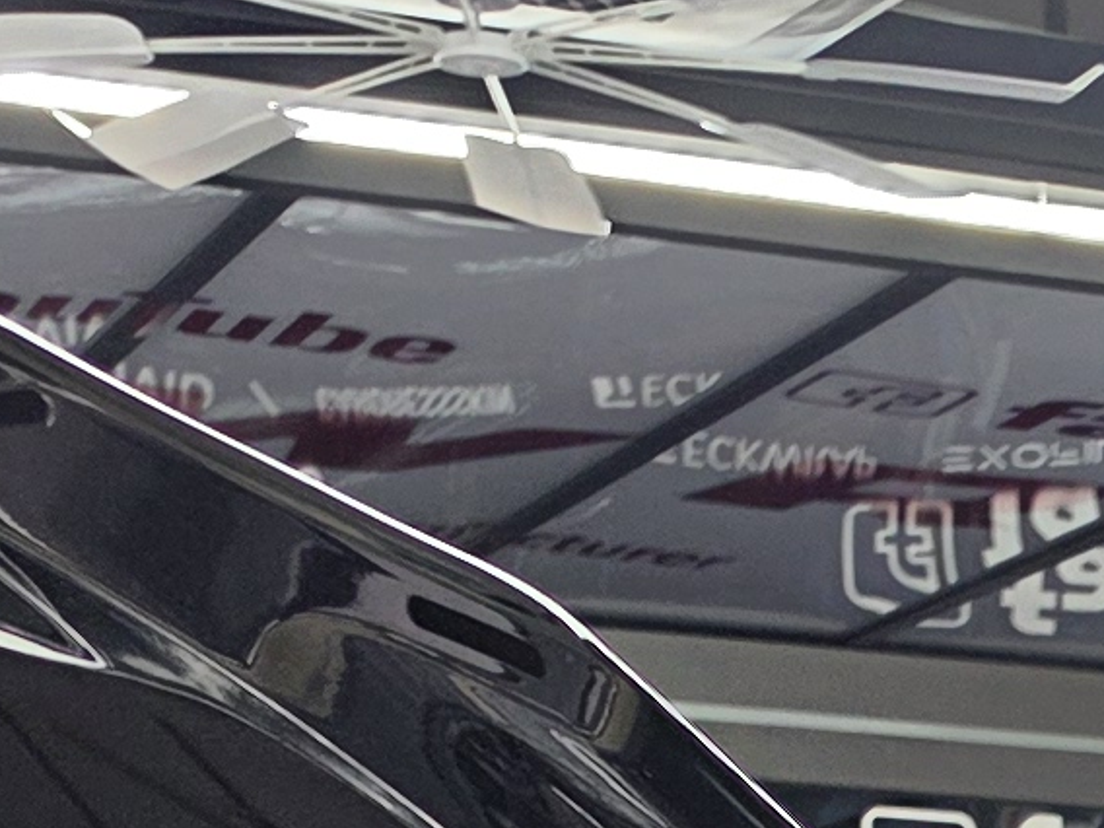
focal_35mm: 162
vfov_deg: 7.7
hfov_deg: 11.1
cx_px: 2187
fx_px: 5167
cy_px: 2647
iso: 32
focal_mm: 6.5
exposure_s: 1/120
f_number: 1.4
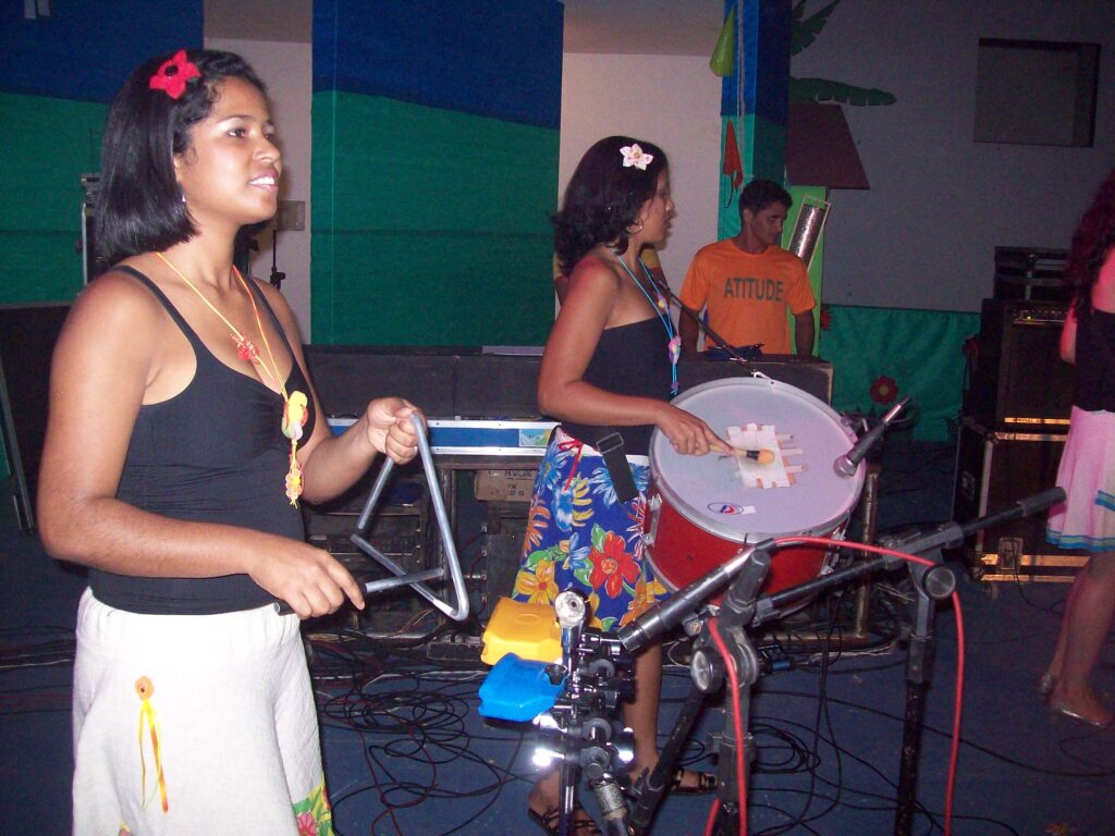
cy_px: 418
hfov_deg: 51.4
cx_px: 558
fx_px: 1160
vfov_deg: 39.7
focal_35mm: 36
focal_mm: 6
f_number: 2.7
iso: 200
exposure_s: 1/64
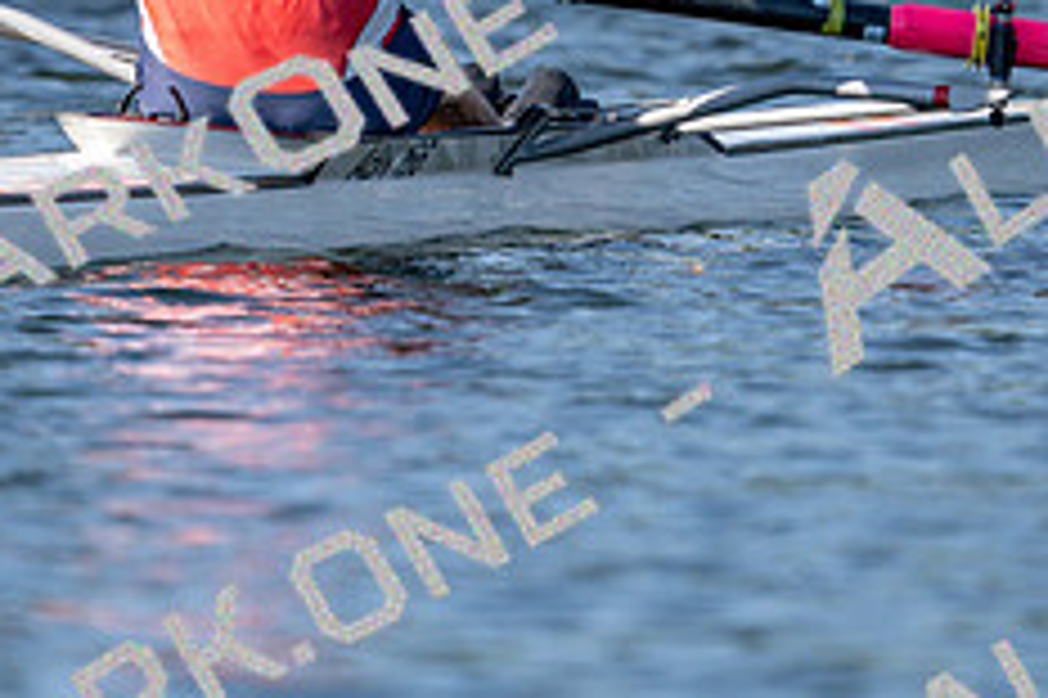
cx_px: 423
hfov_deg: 2.0
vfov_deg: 1.3
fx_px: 30079
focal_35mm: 1034
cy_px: -52
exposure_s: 1/1600
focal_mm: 415
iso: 320
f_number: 6.3
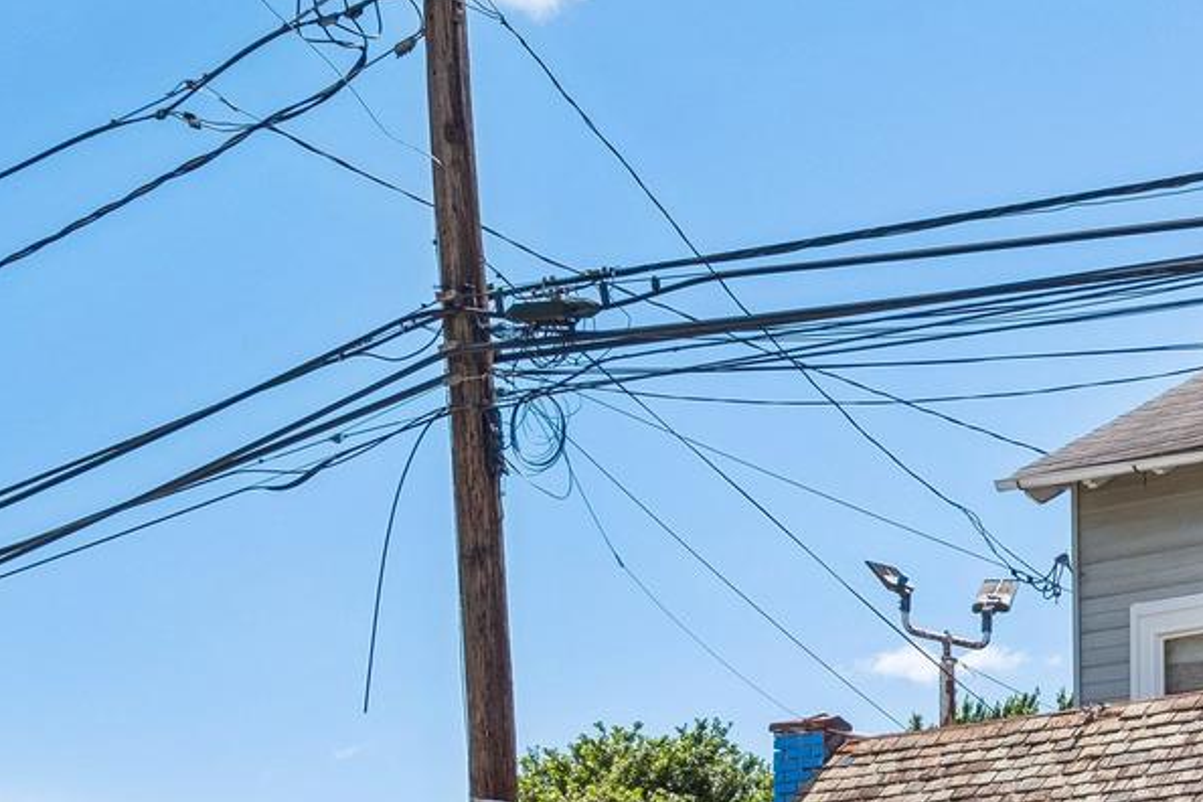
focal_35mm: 80
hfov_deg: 24.1
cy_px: 707
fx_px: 2673
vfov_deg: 16.9
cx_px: 1244
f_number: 8
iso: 250
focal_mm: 21.9
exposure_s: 1/400
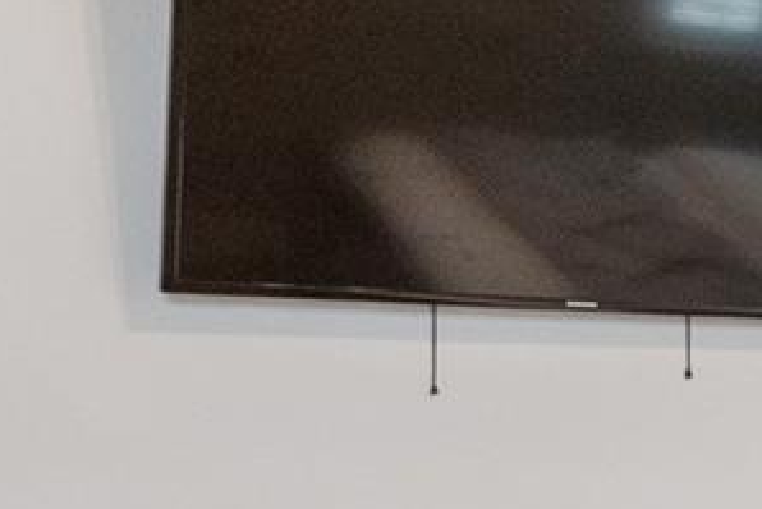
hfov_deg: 15.4
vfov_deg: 15.7
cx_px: 1746
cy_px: 458
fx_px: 1821
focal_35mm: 86
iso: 4000
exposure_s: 1/30
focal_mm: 16
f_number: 9
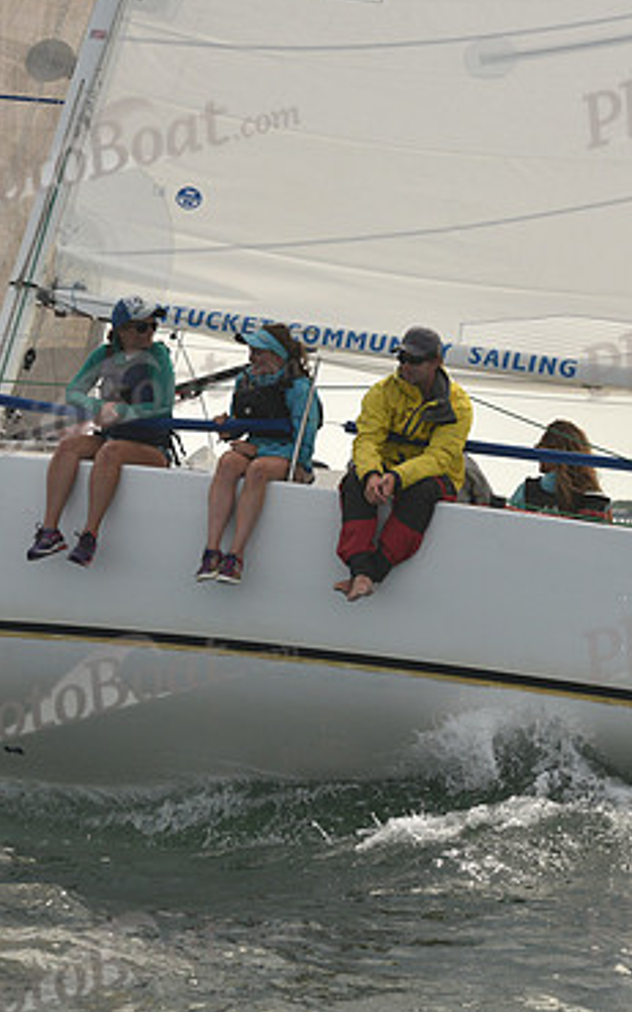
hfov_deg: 11.7
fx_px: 3089
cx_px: 443
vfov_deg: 18.6
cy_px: 510
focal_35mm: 112
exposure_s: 1/1000
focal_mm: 70
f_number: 5.6
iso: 320
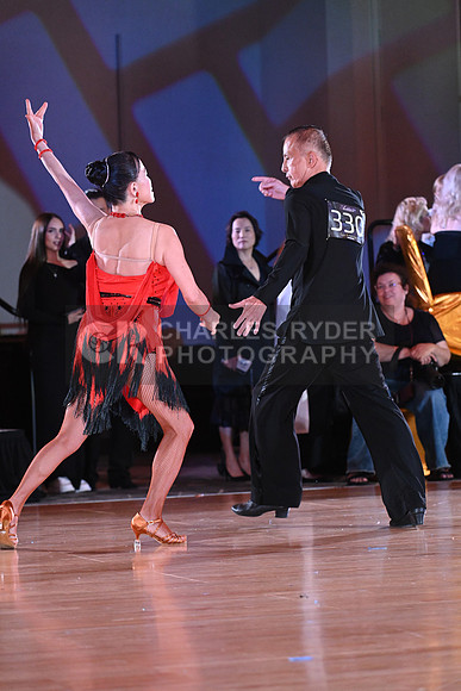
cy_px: 346
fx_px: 2399
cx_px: 230
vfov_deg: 16.4
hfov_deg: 11.0
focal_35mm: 125
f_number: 5
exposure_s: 1/400
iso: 5000
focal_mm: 125
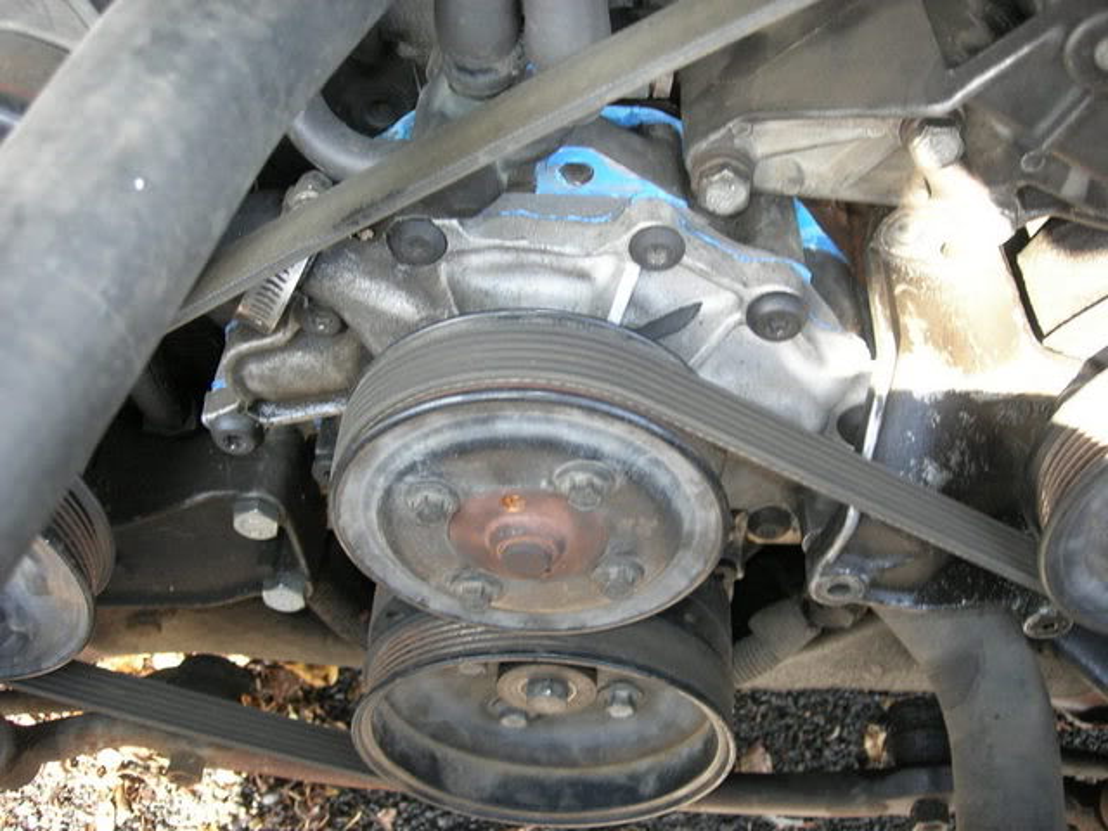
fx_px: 1216
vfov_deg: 37.7
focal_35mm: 38
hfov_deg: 49.0
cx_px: 554
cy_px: 416
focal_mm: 7.8
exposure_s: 1/31.2
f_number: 2.8
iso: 82
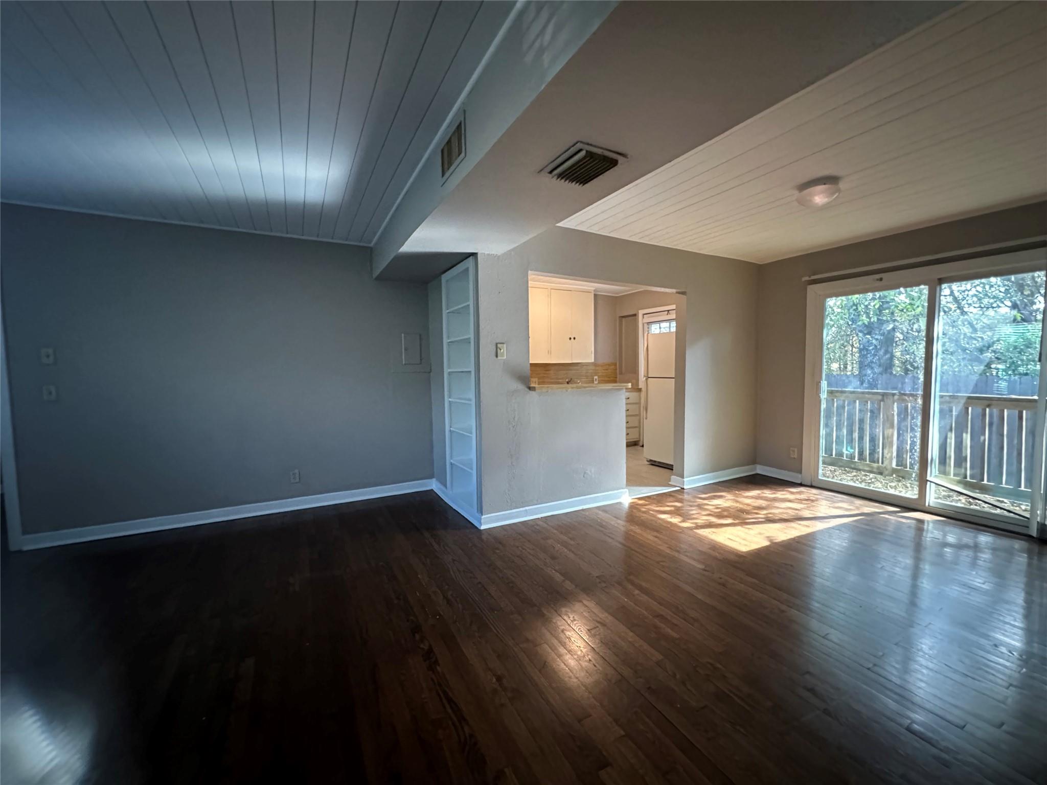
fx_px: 423
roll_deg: +0.9
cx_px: 524
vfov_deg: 85.7
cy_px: 392
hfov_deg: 102.1
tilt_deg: -4.1
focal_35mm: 14
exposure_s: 1/60
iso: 800
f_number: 2.2
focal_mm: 2.22
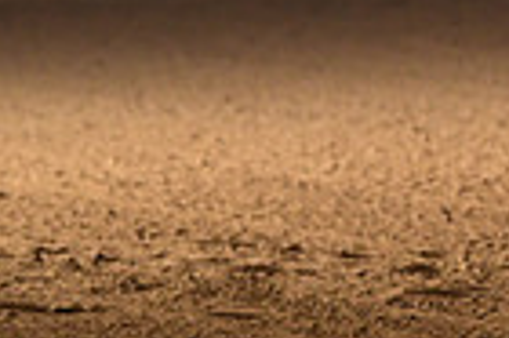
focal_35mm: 828
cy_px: -176
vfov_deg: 1.7
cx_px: 989
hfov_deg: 2.5
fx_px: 11693
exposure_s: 1/200
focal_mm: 200
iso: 2500
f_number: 5
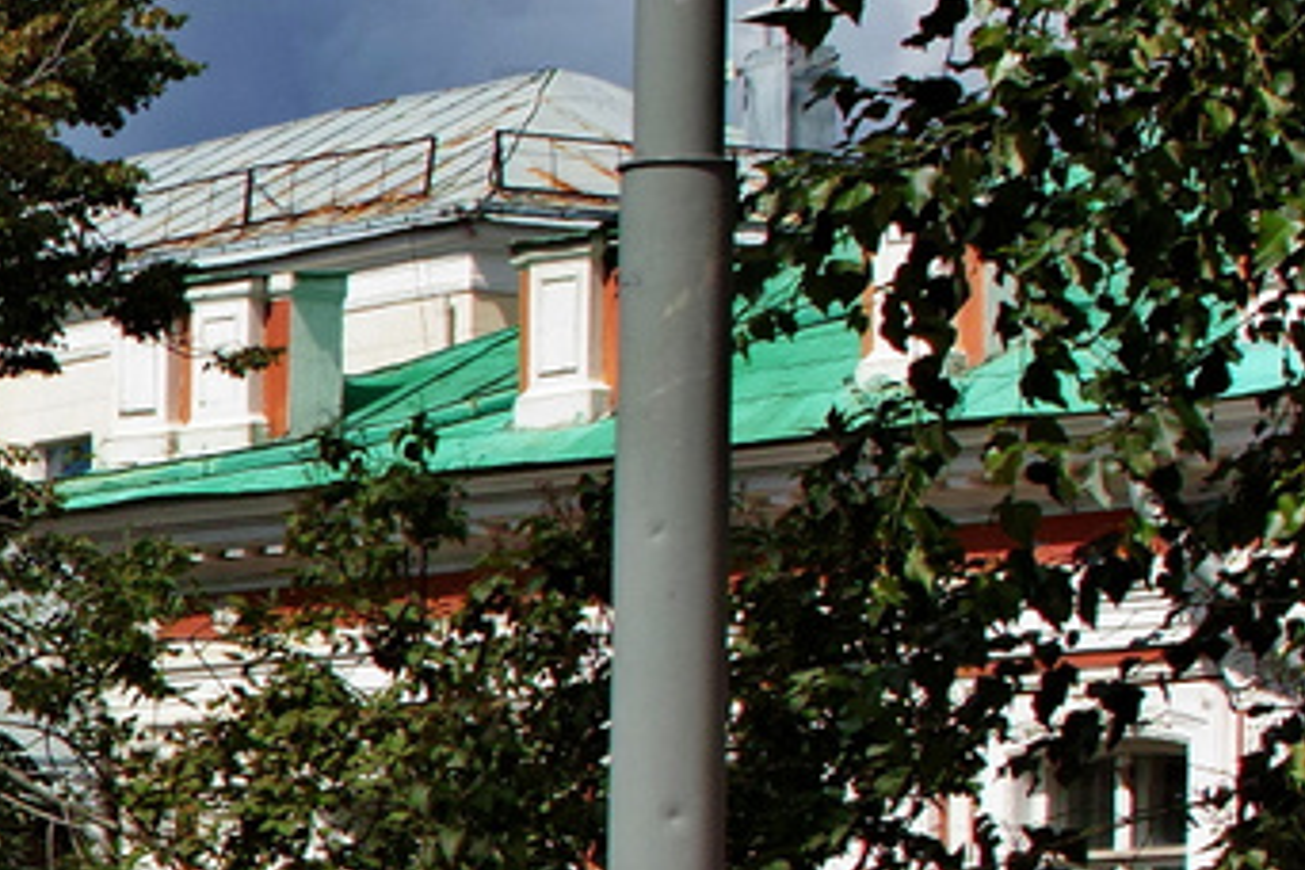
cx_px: -1935
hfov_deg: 7.0
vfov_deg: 4.9
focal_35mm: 277
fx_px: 10027
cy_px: 1736
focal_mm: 35
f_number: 6.3
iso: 100
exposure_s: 1/500
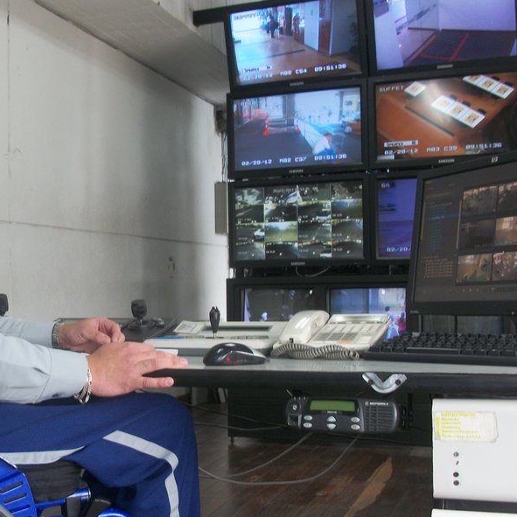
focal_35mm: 49
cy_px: 328
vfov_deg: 34.5
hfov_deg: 34.0
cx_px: 136
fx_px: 828
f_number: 2.9
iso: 80
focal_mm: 5.7
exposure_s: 1/30
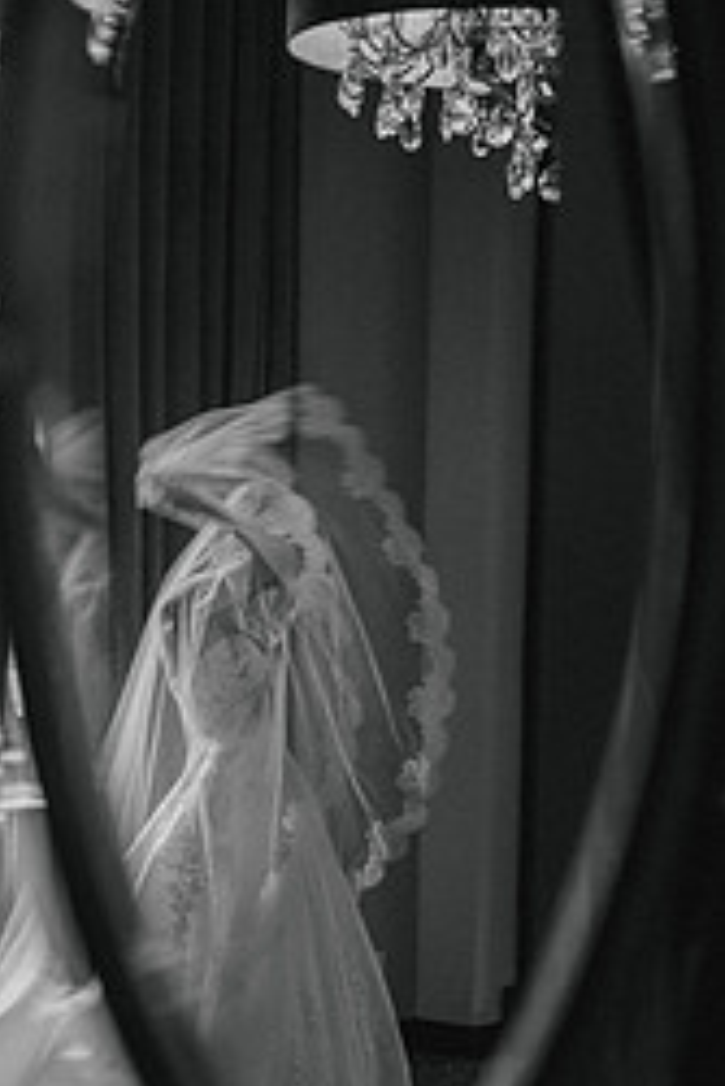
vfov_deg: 22.3
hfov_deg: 15.2
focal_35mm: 90
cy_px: 886
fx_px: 2715
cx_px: 252
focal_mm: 50
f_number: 2
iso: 100
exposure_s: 1/50
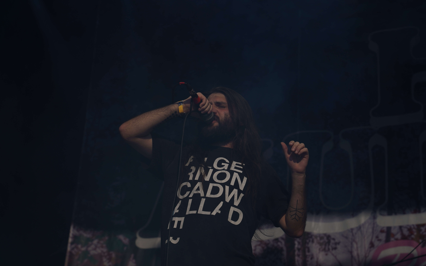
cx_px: 211
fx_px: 1254
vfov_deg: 12.1
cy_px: 132
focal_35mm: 108
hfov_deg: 19.3
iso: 100
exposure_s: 1/1600
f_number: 8
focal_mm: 105
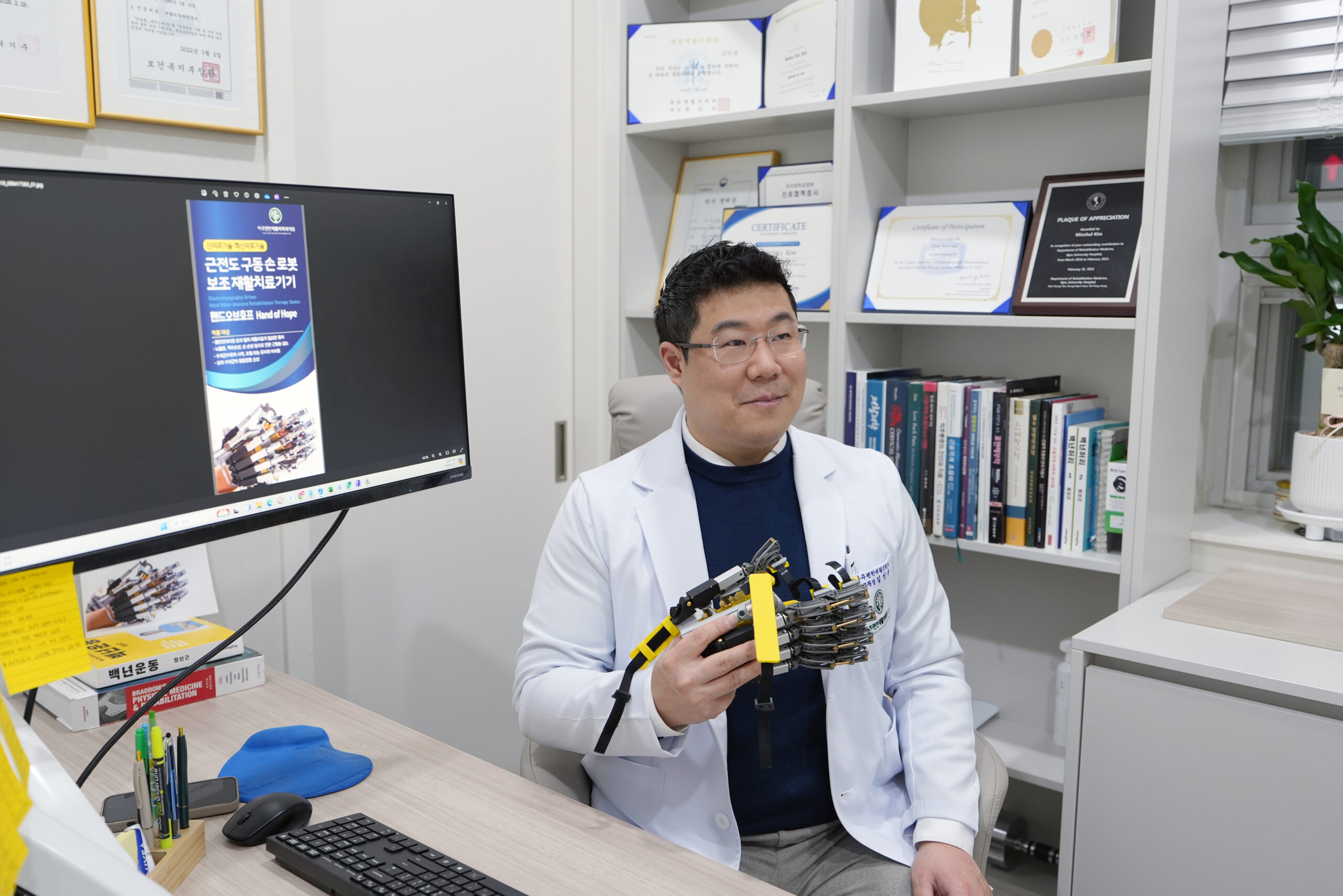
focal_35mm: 29
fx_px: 1082
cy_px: 448
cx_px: 672
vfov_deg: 45.0
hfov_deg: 63.7
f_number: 3.2
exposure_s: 1/40
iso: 320
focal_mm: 29
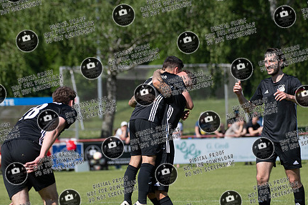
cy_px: 129
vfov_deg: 4.6
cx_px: 162
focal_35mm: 300
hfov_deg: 6.9
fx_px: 2567
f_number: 5.6
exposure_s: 1/1600
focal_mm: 220
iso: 360
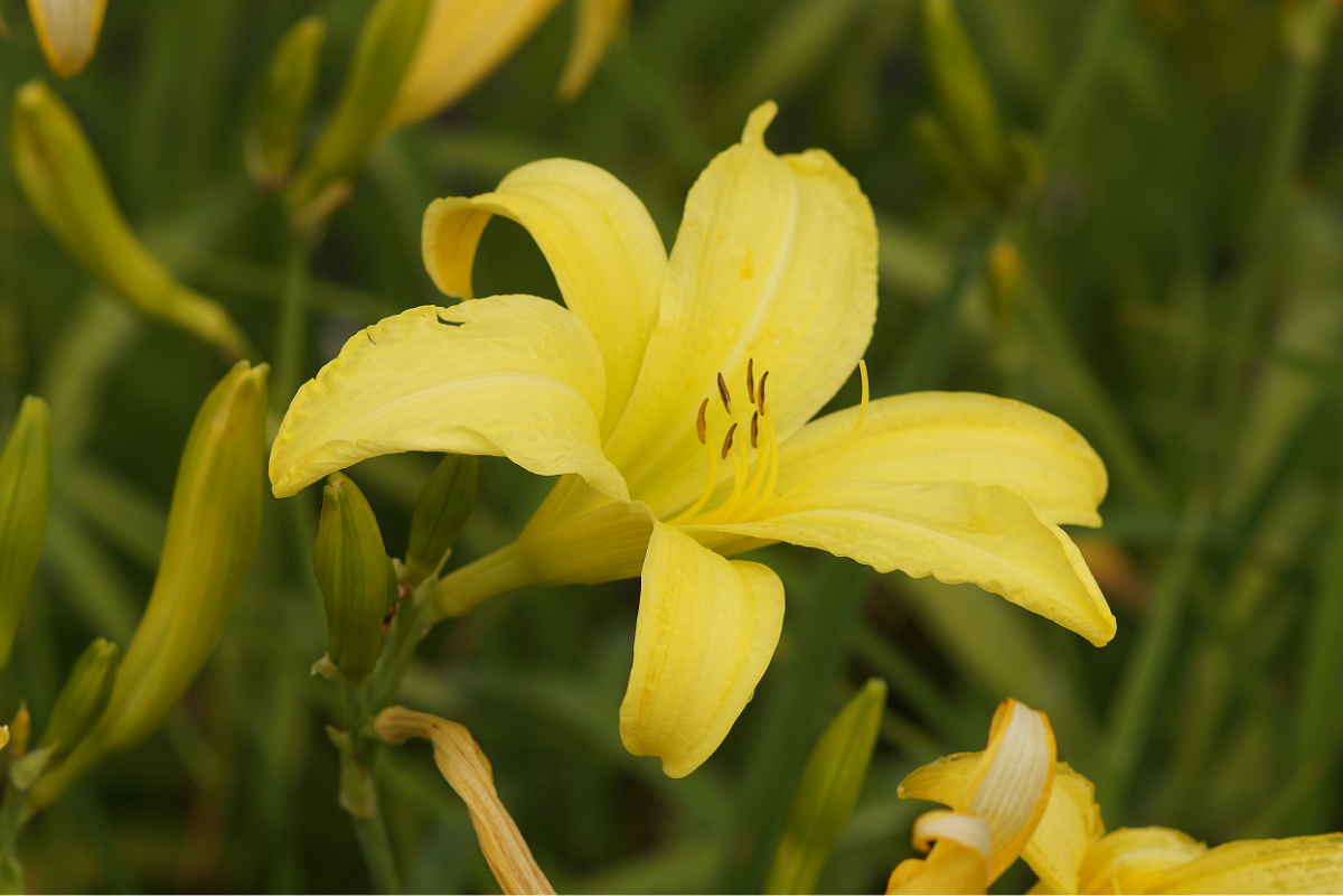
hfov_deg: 13.7
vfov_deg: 9.1
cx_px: 672
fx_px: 5595
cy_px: 448
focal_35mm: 150
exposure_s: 1/200
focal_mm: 100
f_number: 5.6
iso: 100
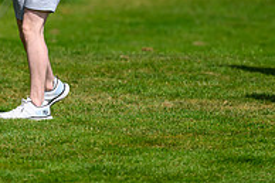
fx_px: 9143
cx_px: -116
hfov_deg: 1.7
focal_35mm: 1198
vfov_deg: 1.1
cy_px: -72
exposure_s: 1/5000
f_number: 4.5
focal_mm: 400
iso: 500
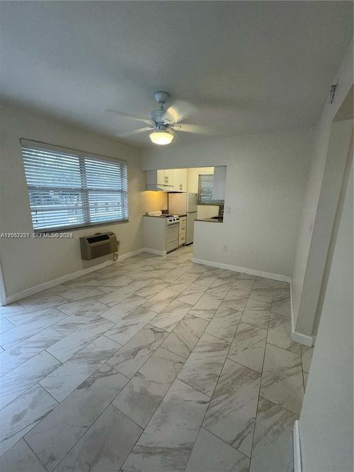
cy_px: 236
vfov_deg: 102.1
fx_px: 191
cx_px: 177
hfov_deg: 85.7
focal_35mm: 14
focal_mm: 2.22
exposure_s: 1/120
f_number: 2.2
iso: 160
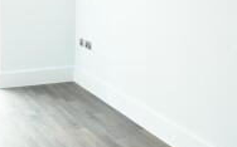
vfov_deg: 19.9
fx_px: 400
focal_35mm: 62
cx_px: 3
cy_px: -17
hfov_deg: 30.7
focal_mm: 24
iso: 2500
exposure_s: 1/80
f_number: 9
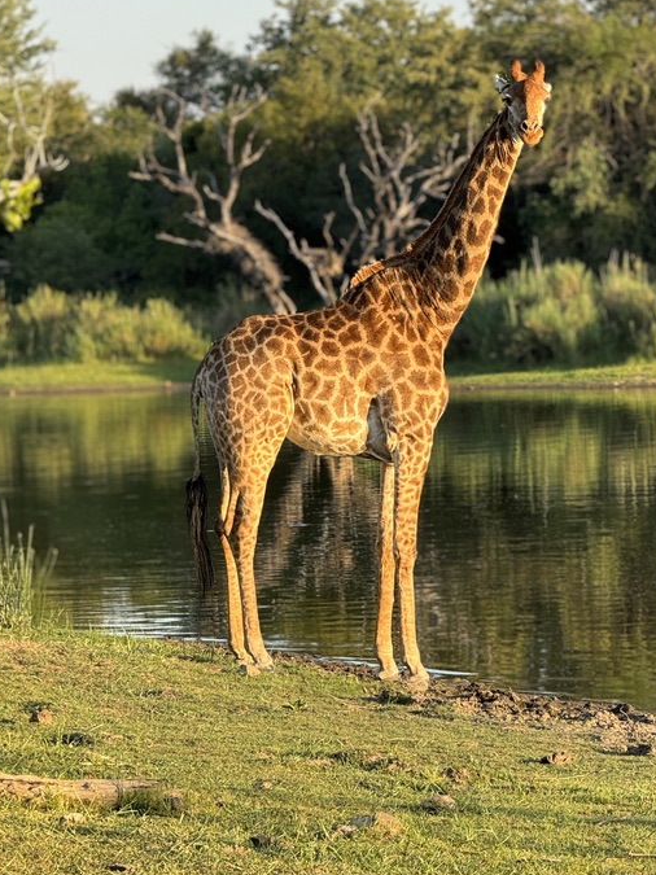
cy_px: 507
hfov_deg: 8.2
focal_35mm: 182
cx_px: 441
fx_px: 4600
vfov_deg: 10.9
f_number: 2.8
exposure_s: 1/251
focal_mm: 15.66
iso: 50
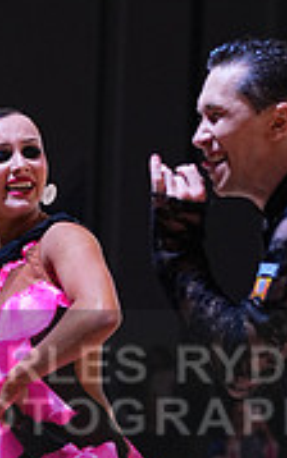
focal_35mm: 320
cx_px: 47
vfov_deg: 6.5
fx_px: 4001
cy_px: 397
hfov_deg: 4.1
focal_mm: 97
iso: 1250
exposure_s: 1/400
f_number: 4
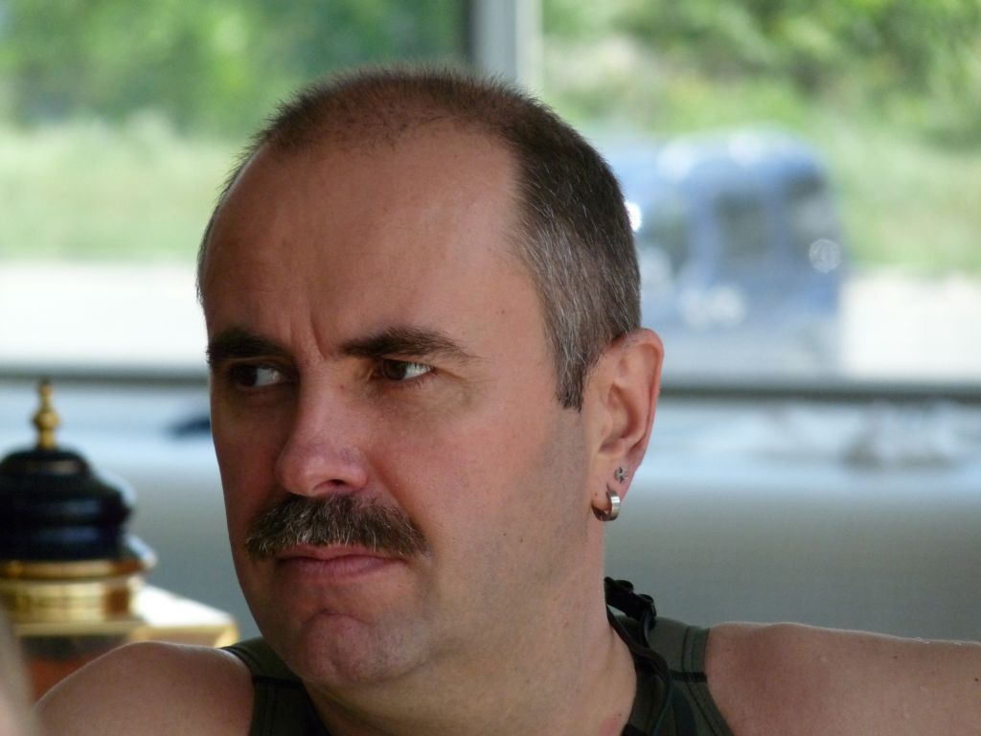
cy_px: 368
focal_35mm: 375
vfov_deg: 4.0
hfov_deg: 5.3
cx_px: 490
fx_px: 10627
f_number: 4
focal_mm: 66.7
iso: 400
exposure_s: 1/500
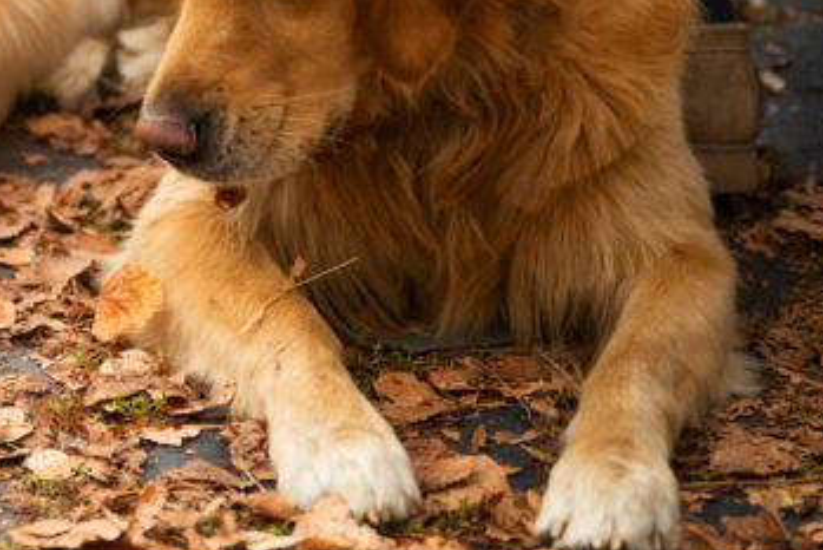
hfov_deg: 14.6
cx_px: 9
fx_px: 3156
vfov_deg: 9.8
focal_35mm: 138
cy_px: -162
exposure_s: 1/200
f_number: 2.8
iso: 500
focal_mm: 47
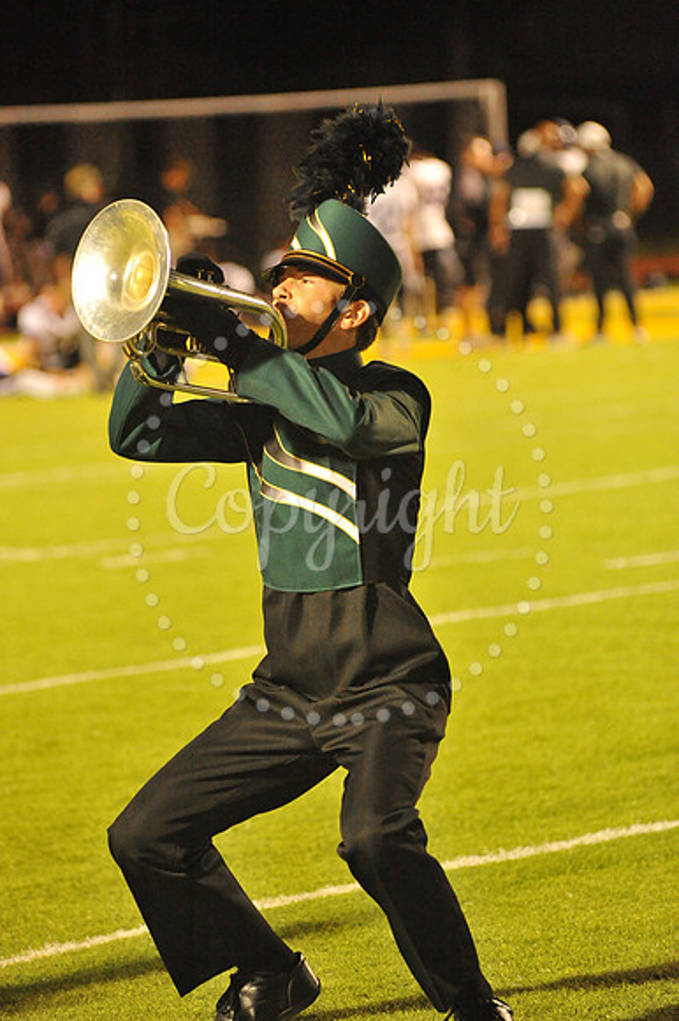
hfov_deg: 6.9
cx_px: 340
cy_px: 510
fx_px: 5665
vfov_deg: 10.3
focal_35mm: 200
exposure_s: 1/200
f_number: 5
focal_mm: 200
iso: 6400
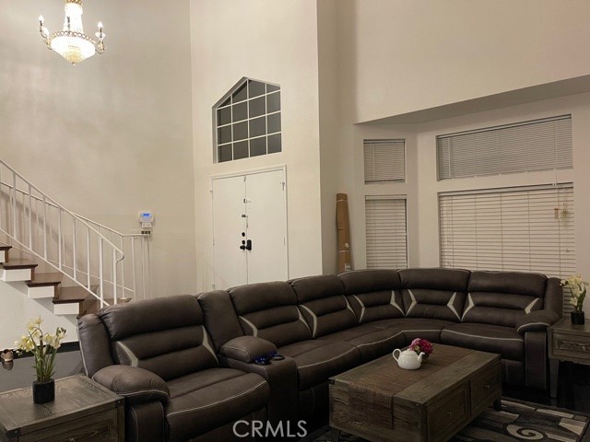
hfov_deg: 67.3
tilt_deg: +0.0
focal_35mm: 26
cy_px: 221
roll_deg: +1.6
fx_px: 443
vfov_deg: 53.1
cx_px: 295
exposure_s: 1/60
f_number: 1.6
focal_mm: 5.1
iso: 320
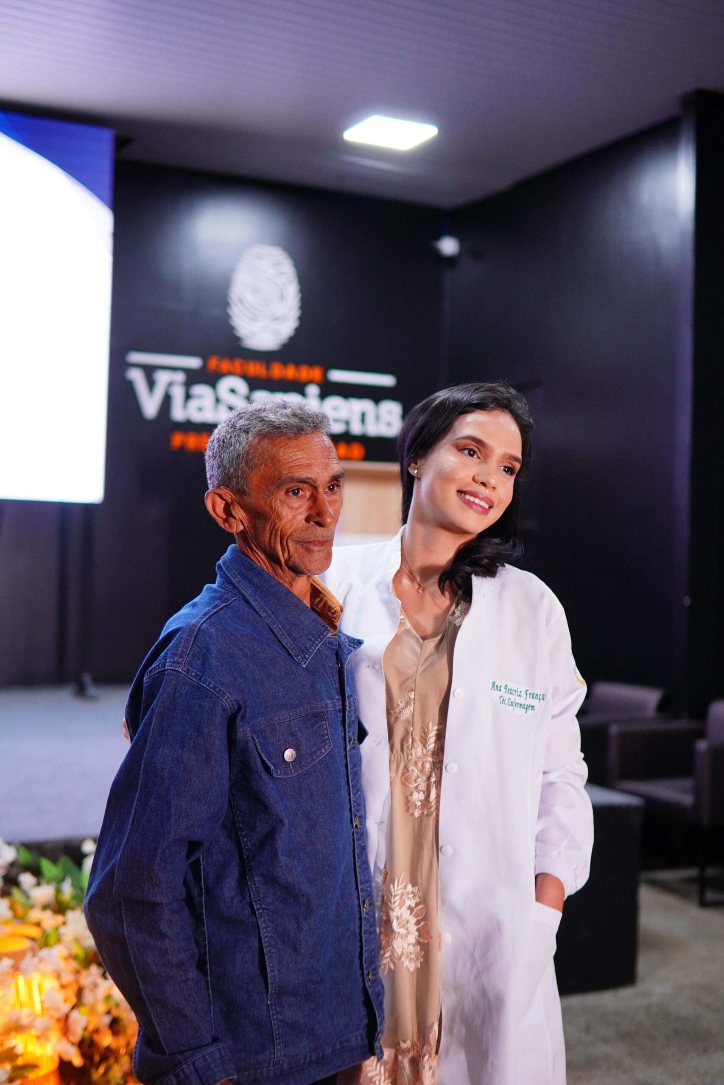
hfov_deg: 29.9
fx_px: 1357
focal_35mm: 45
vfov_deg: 43.6
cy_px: 542
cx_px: 362
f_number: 1.6
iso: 640
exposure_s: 1/160
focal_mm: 30
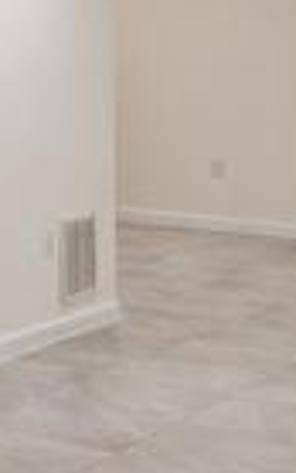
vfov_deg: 19.3
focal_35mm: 105
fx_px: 1354
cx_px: -361
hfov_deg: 11.0
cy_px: 14
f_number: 4
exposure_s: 1/8
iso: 100
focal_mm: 14
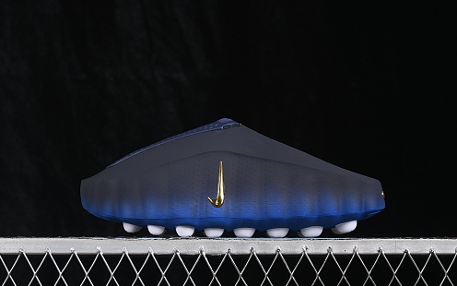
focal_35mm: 77
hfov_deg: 26.8
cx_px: 229
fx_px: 959
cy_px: 142
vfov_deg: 16.9
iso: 160
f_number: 6.3
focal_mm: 50
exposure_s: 1/60
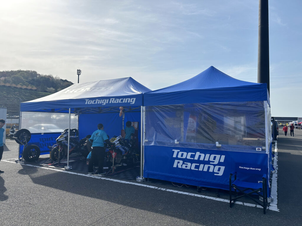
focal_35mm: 24
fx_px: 209
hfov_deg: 71.6
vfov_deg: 56.8
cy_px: 113
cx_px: 151
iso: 80
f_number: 1.78
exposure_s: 1/9709
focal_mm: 6.86
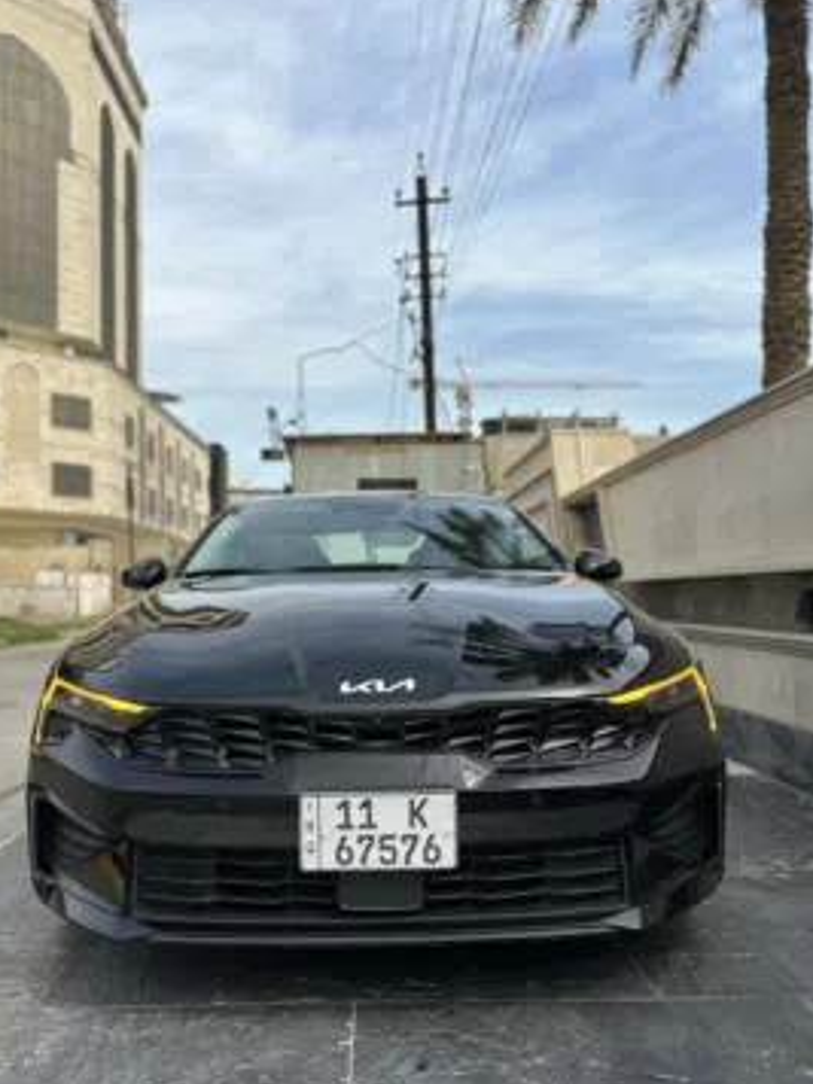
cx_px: 375
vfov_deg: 65.2
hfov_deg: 51.3
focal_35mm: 27
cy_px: 588
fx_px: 846
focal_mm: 6.86
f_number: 1.78
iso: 80
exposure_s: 1/4016
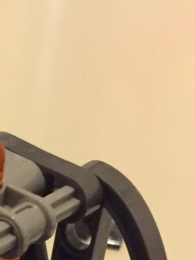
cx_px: -183
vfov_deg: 12.7
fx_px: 1081
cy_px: 440
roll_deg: -0.8
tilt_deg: -42.6
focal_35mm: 144
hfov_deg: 9.7
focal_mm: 4.15
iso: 400
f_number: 2.2
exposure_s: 1/17
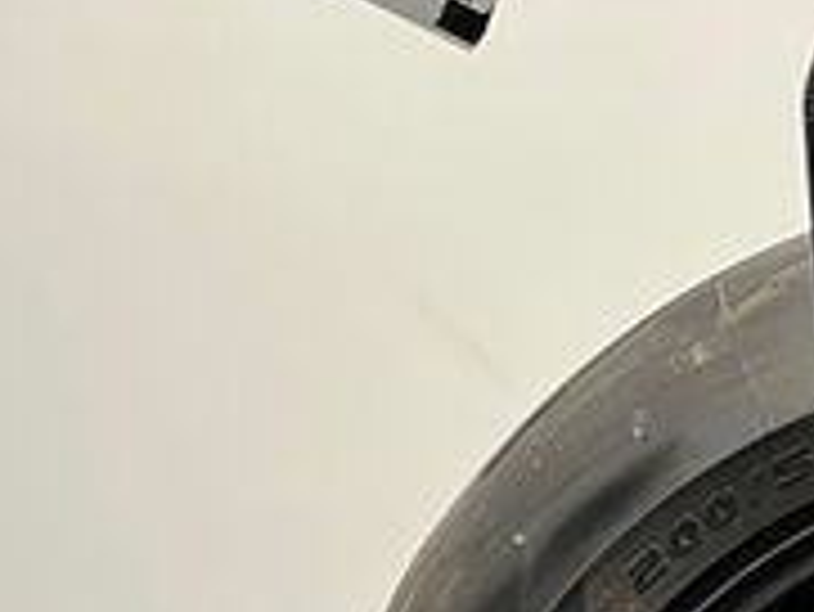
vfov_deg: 14.8
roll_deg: +0.4
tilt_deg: -20.8
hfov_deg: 18.8
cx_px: 1210
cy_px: 954
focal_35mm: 92
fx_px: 2165
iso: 400
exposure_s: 1/50
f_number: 1.6
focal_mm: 5.1
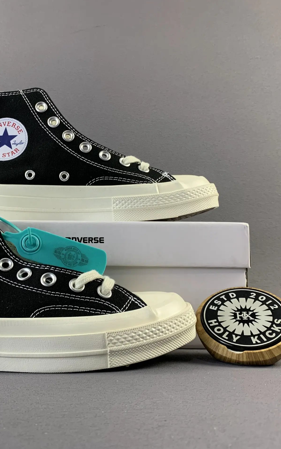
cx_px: 74
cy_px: 224
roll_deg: +0.3
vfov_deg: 52.7
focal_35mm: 37
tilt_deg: +5.3
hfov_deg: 33.8
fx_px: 453
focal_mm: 4.25
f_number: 1.8
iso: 80
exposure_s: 1/121
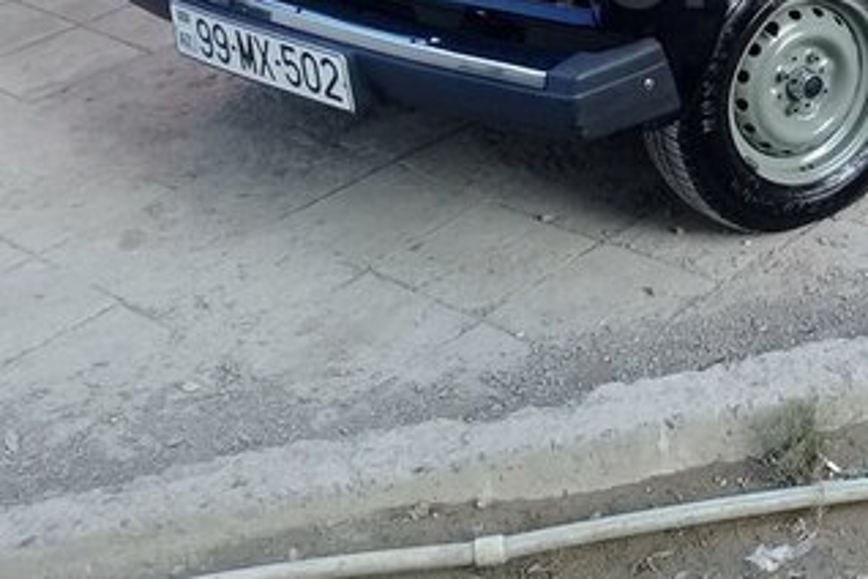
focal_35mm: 67
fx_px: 1615
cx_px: 813
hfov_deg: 28.7
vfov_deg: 19.6
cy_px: -34
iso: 64
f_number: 2.2
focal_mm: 3.3
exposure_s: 1/116
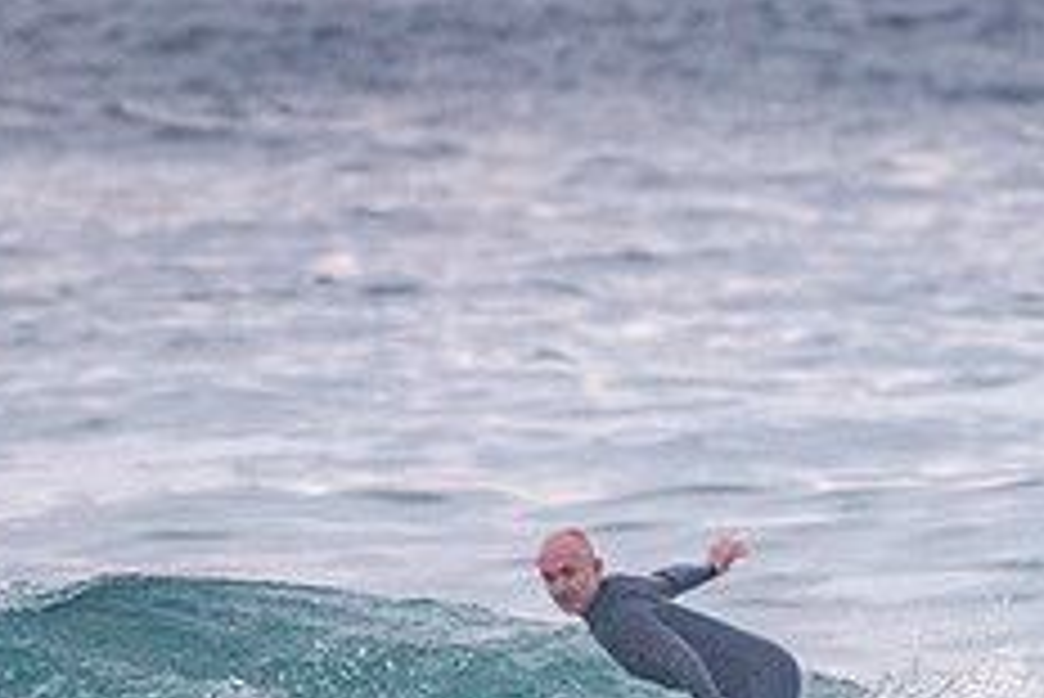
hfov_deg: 1.3
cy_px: 662
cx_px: 682
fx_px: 44483
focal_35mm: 1533
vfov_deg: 0.9
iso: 2000
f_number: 5.6
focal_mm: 500
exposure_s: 1/1250
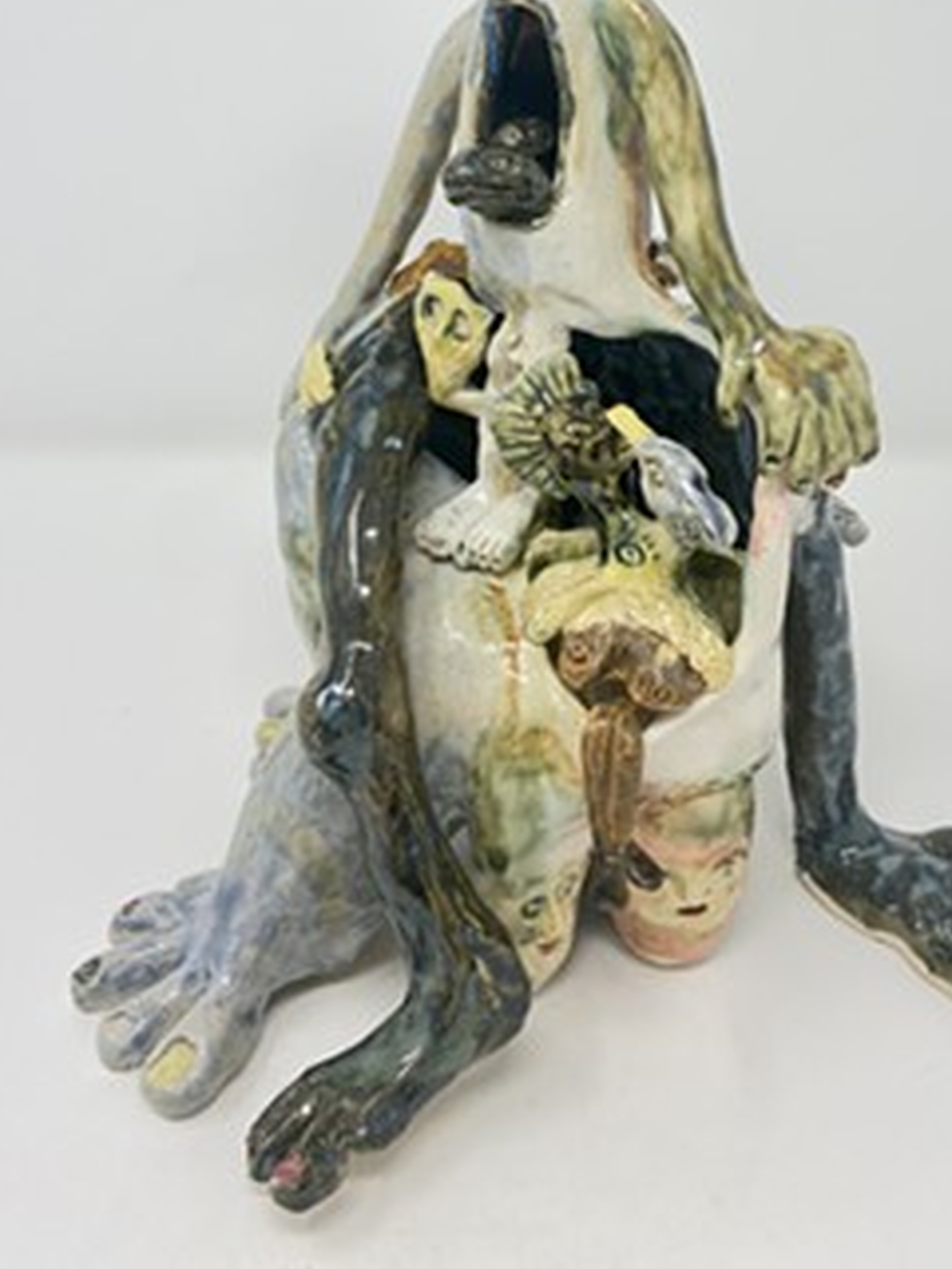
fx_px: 1430
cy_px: 325
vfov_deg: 46.2
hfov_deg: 36.7
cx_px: 559
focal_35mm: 39
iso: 32
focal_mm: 4.2
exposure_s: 1/279
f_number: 1.8
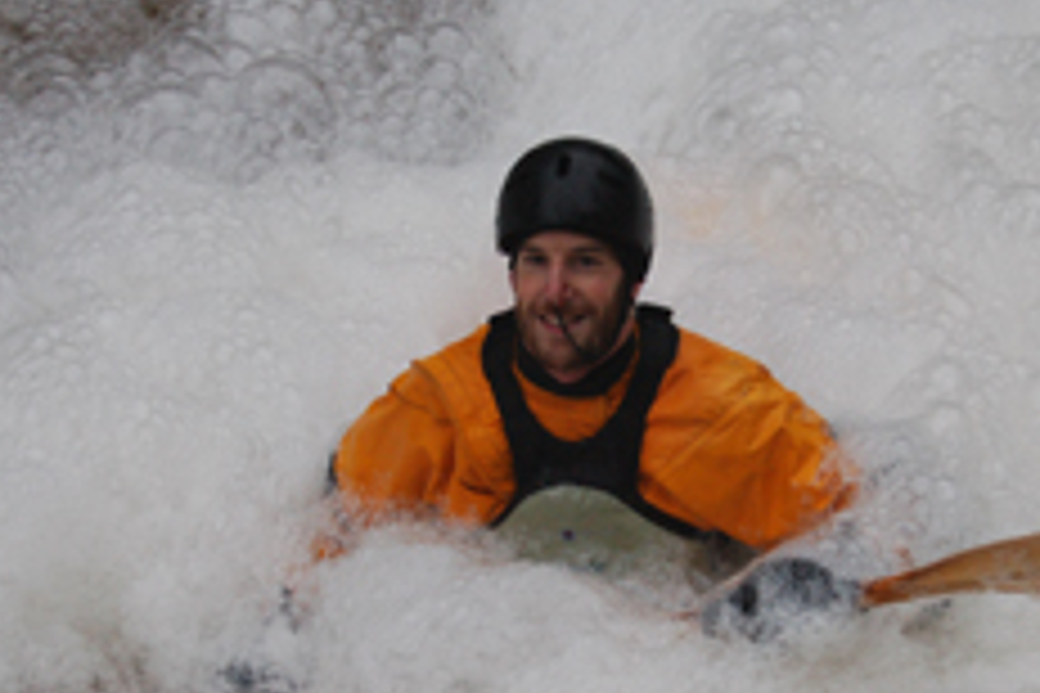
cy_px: 432
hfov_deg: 18.7
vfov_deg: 12.6
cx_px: 585
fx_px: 3149
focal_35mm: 109
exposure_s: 1/320
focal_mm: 42
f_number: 5.3
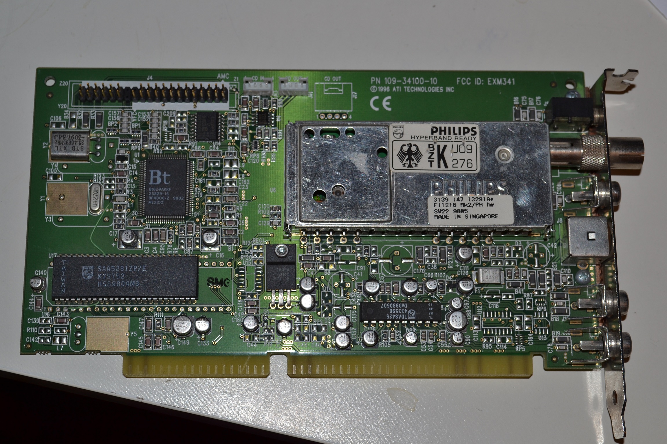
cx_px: 334
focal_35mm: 63
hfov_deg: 31.9
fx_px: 1167
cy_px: 222
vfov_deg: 21.6
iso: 100
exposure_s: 1/60
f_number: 8
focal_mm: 42
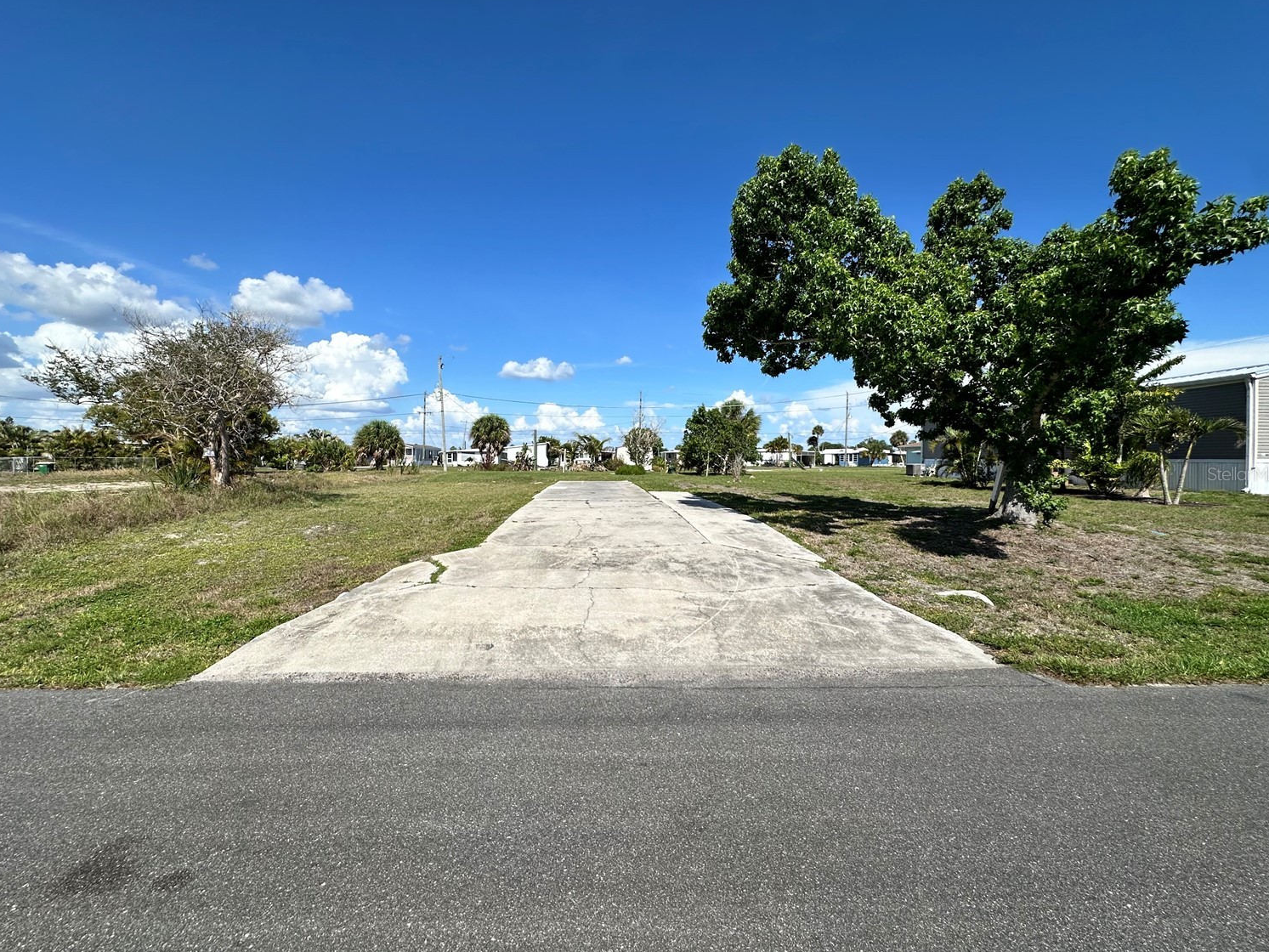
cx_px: 608
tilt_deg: -1.6
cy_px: 473
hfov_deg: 98.1
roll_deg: -0.2
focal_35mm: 15
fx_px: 550
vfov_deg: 81.8
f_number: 2.2
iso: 50
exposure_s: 1/3125
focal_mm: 2.22
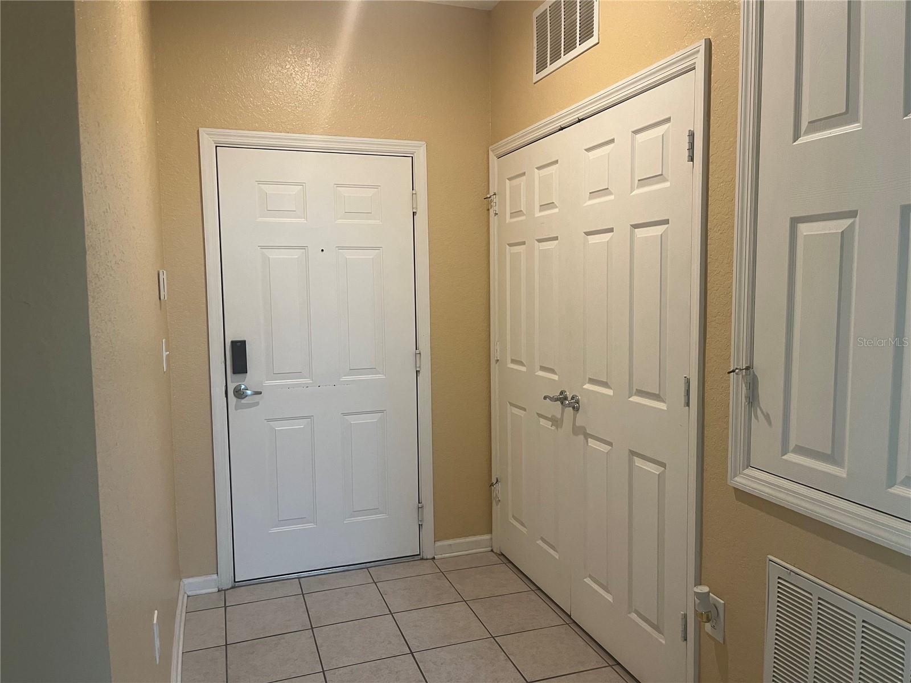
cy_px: 342
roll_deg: +0.1
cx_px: 456
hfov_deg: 67.3
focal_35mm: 26
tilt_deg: -5.8
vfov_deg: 53.1
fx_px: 684
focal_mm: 5.1
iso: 160
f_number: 1.6
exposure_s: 1/60
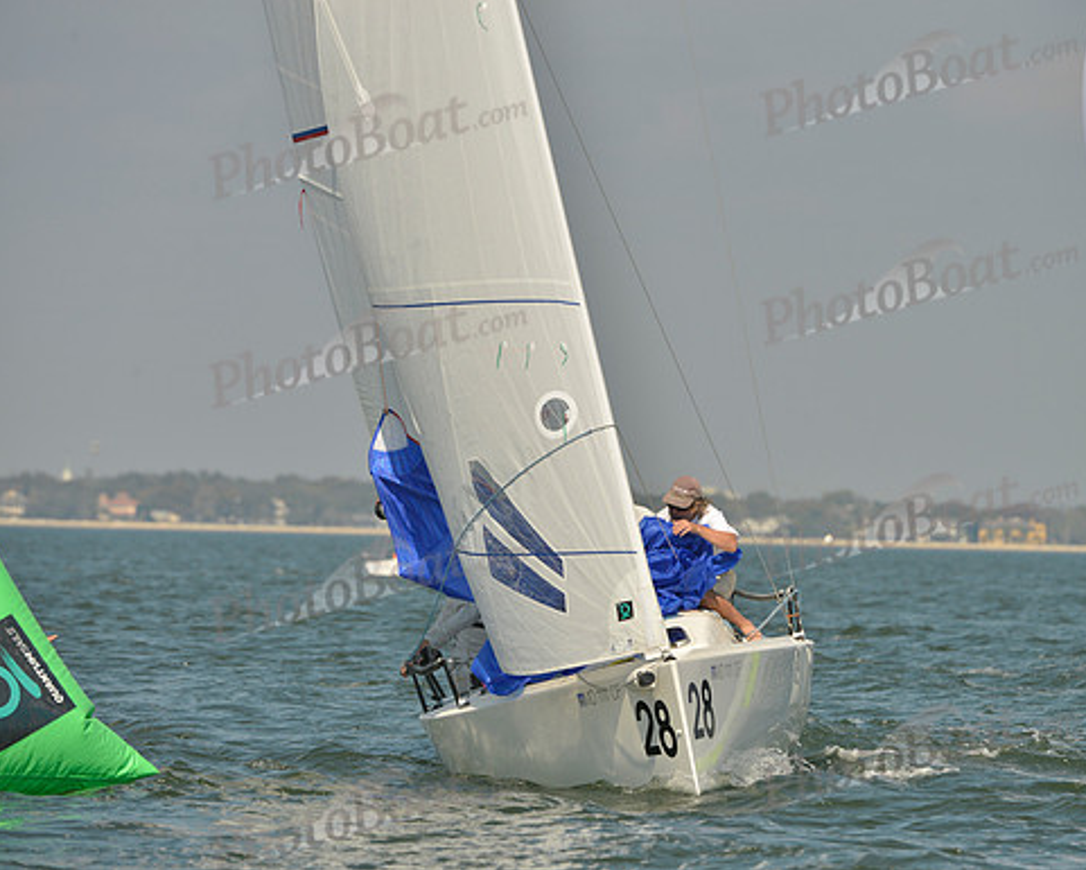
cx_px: 646
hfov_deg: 4.9
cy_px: 435
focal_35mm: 396
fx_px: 12731
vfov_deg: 3.9
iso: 280
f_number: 9
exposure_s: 1/1250
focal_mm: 350
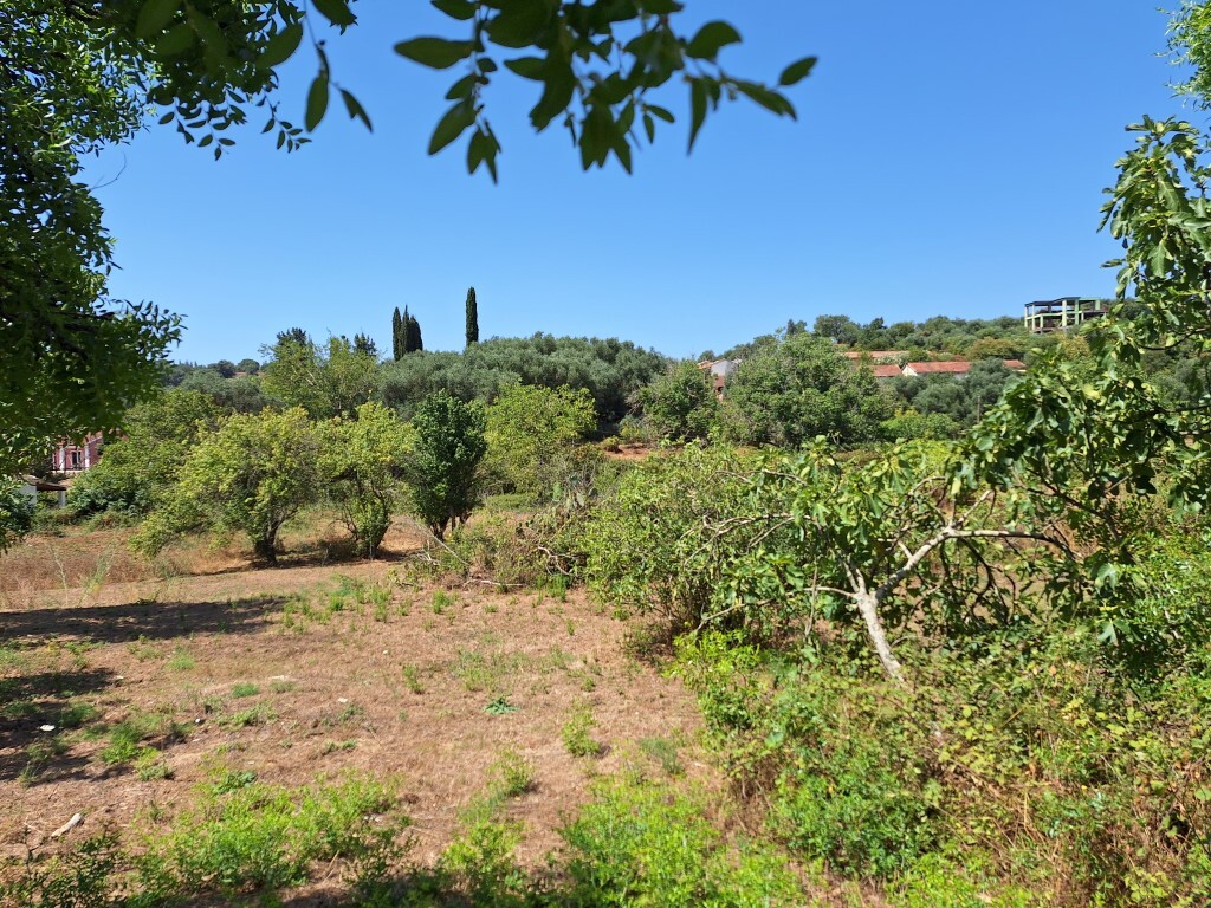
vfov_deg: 58.9
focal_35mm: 23
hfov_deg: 73.9
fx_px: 805
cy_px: 454
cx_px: 606
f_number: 1.8
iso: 40
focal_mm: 5.54
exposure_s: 1/2183
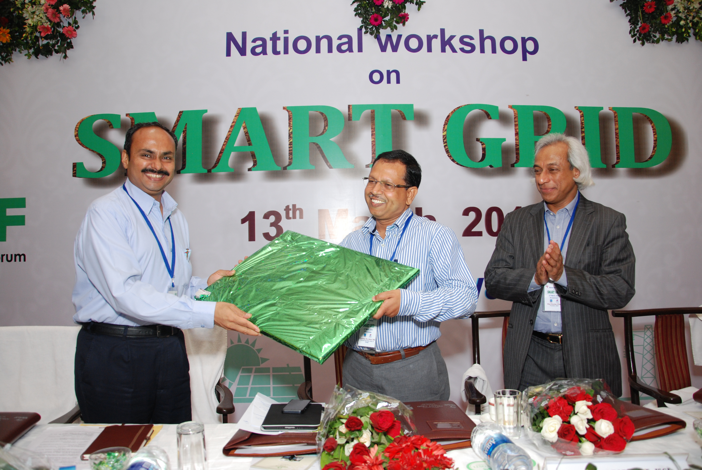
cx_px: 351
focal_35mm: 27
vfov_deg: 48.0
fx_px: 527
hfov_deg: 67.3
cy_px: 235
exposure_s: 1/100
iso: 400
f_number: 3.8
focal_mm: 18
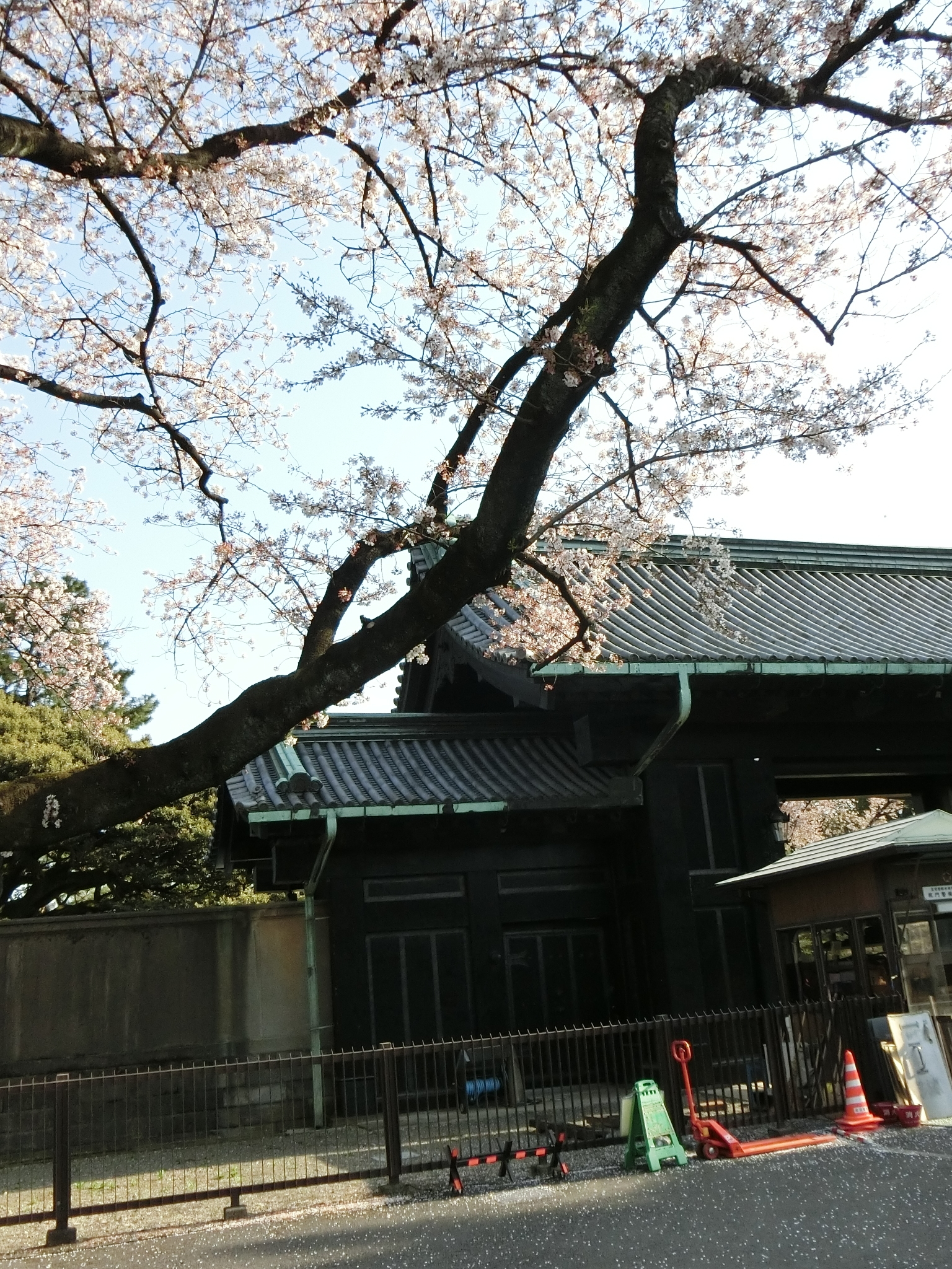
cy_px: 634
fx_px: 1247
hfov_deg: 41.8
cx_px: 476
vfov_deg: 54.0
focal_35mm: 34
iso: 320
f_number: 3.9
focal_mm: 6
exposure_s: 1/1000
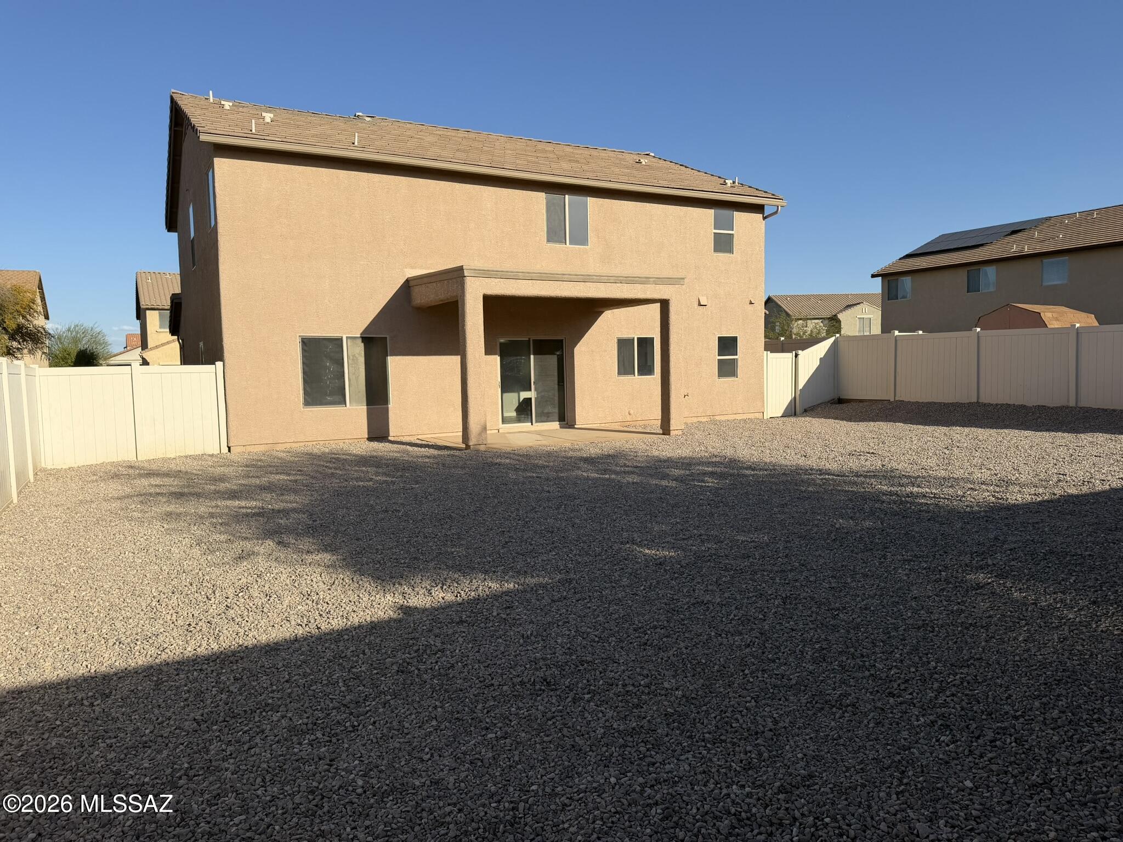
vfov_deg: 56.8
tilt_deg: -1.9
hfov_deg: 71.6
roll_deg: +1.3
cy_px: 421
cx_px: 562
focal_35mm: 24
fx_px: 779
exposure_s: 1/5319
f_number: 1.78
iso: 80
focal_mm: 6.76
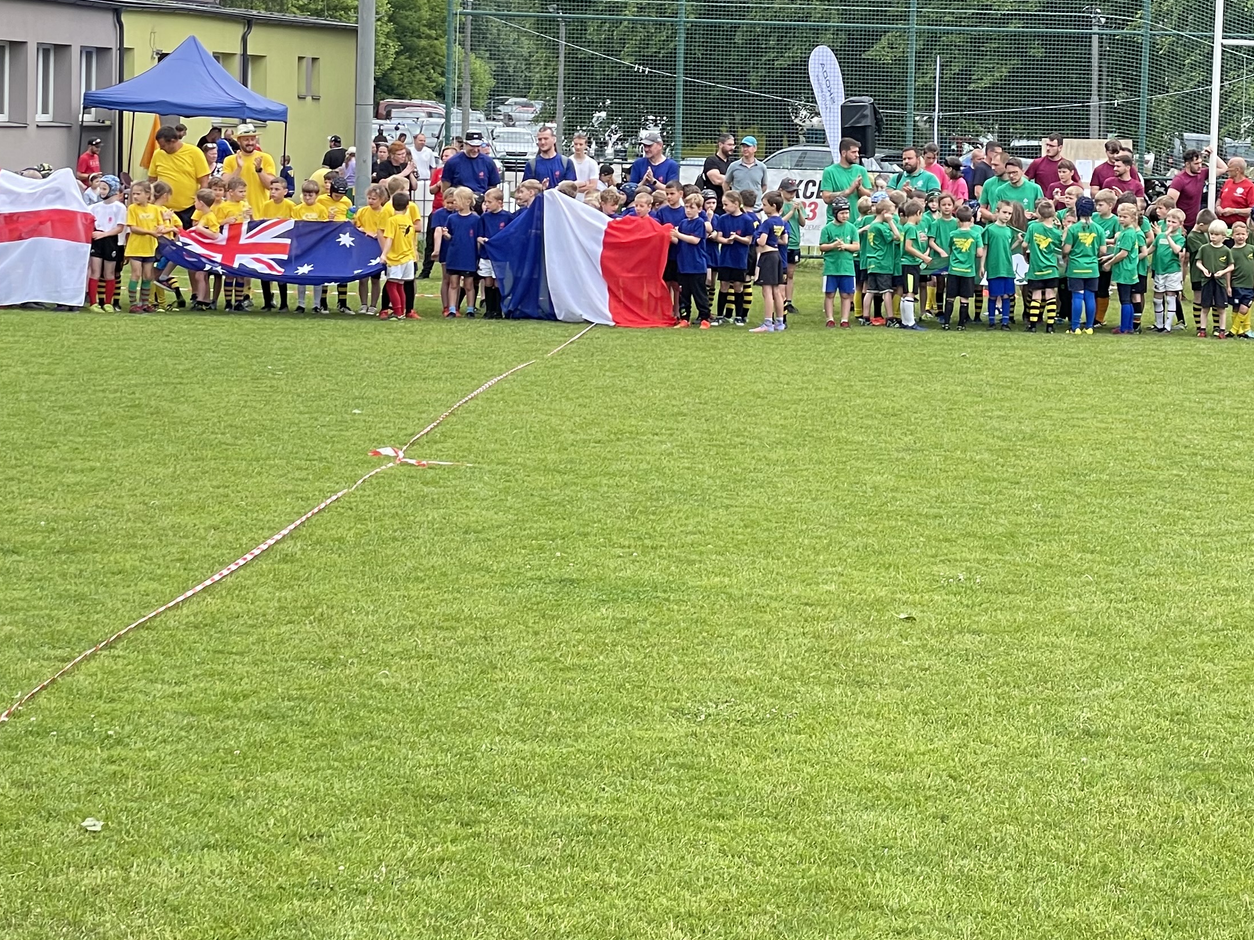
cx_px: 765
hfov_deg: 20.6
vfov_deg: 15.5
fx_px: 3441
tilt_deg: -1.5
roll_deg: -1.9
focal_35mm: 95
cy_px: 289
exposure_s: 1/347
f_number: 2
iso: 25
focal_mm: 6
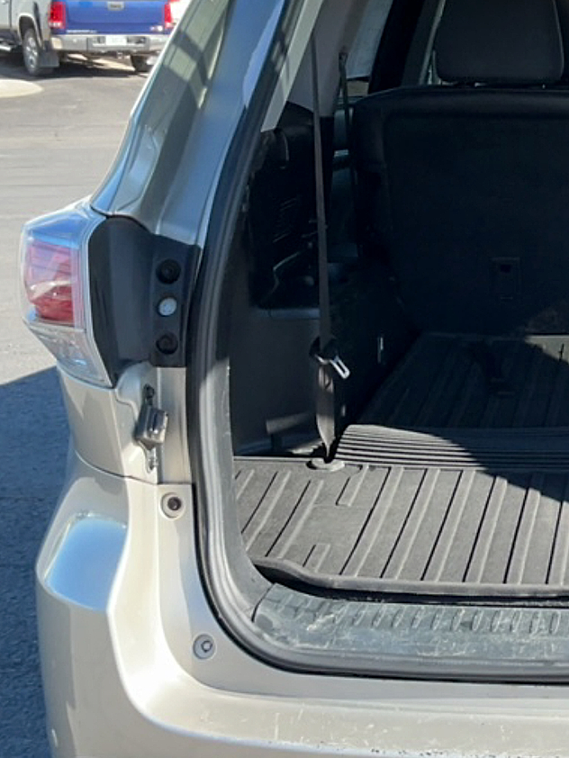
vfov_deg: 33.5
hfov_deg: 23.4
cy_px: 268
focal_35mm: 57
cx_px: 692
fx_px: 1249
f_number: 1.8
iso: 25
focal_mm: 3
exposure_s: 1/428
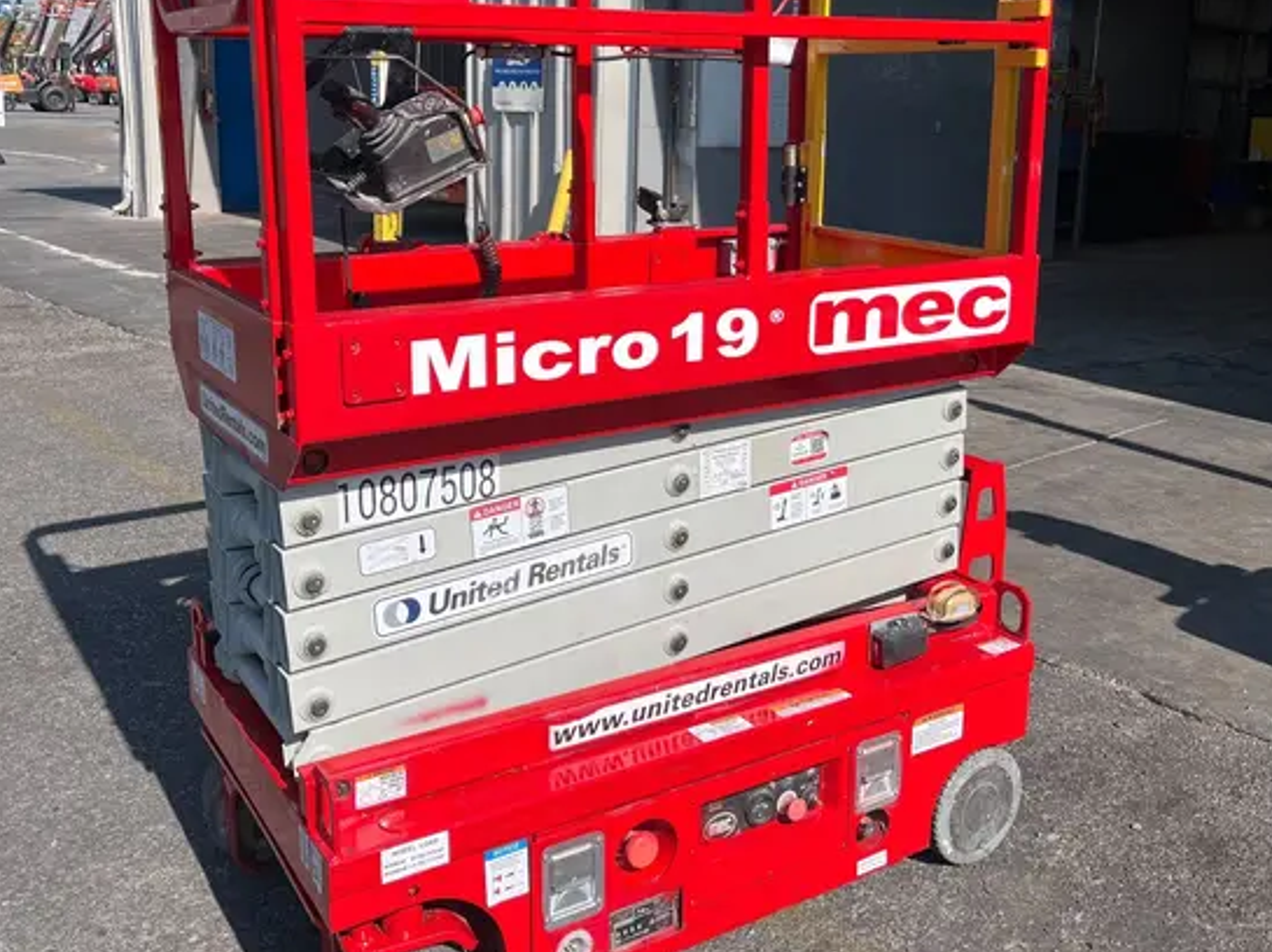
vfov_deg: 40.4
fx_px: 1285
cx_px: 640
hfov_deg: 52.7
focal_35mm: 35
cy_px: 358
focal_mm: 5.1
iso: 50
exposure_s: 1/3745
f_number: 1.6
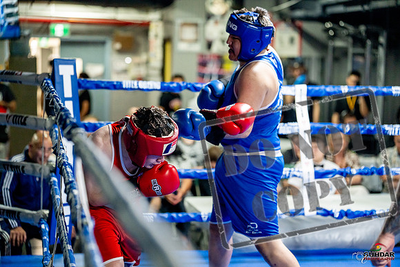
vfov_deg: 16.9
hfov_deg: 25.1
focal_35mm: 81
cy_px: 134
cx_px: 200
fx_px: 900
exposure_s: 1/1000
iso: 4000
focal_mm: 81
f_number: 2
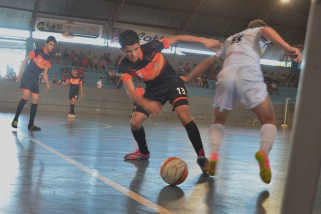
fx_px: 321
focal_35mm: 36
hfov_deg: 53.1
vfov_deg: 36.9
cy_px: 107
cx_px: 160
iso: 2000
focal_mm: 24
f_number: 4
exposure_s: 1/100
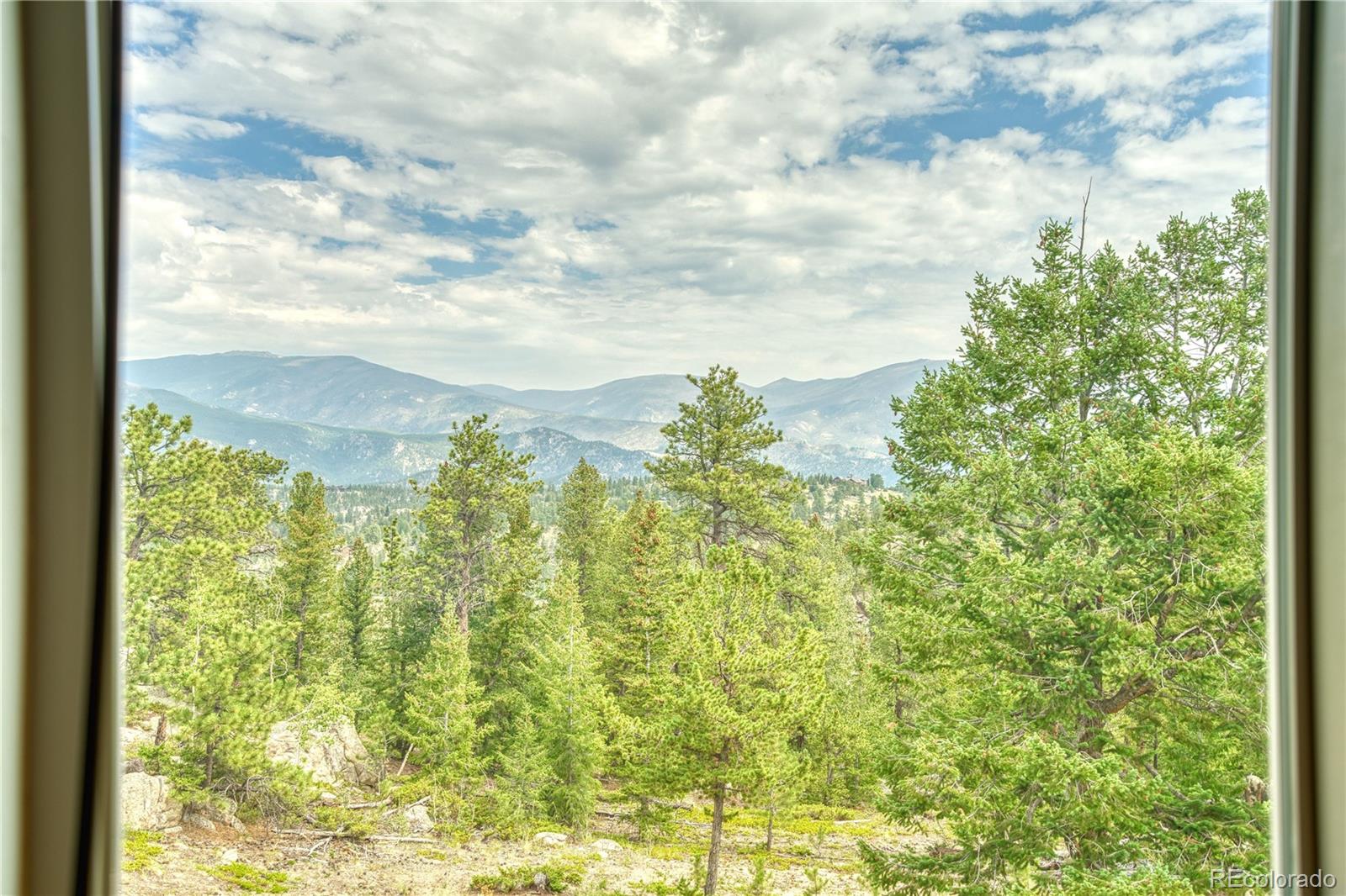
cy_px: 448
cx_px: 673
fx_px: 1308
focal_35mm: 35
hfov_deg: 54.4
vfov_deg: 37.8
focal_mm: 35
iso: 500
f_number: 5.6
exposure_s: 1/500
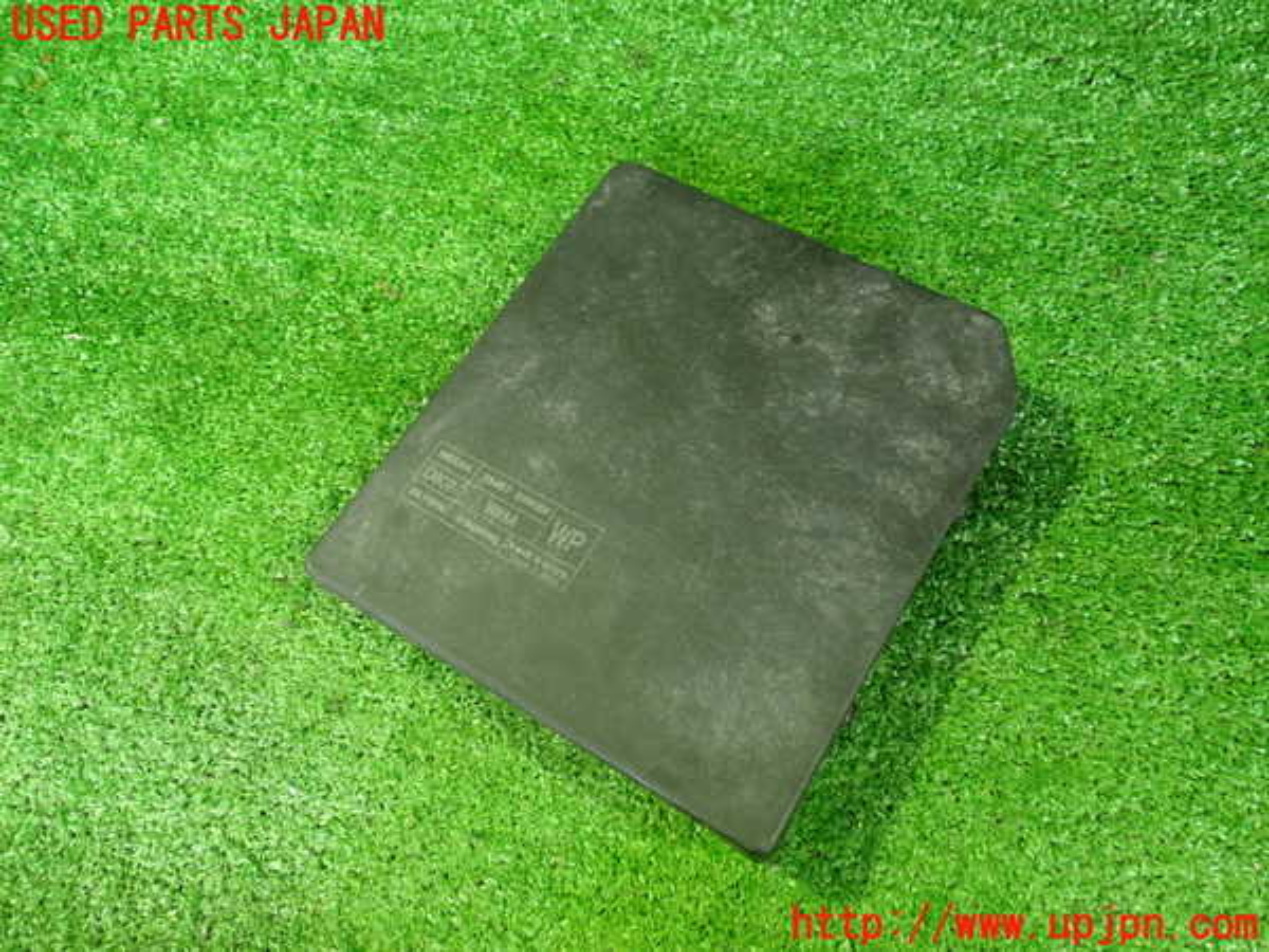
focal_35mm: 30
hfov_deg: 60.0
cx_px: 634
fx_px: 1100
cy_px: 476
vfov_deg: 46.8
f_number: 2.3
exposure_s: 1/25
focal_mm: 5.4
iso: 800
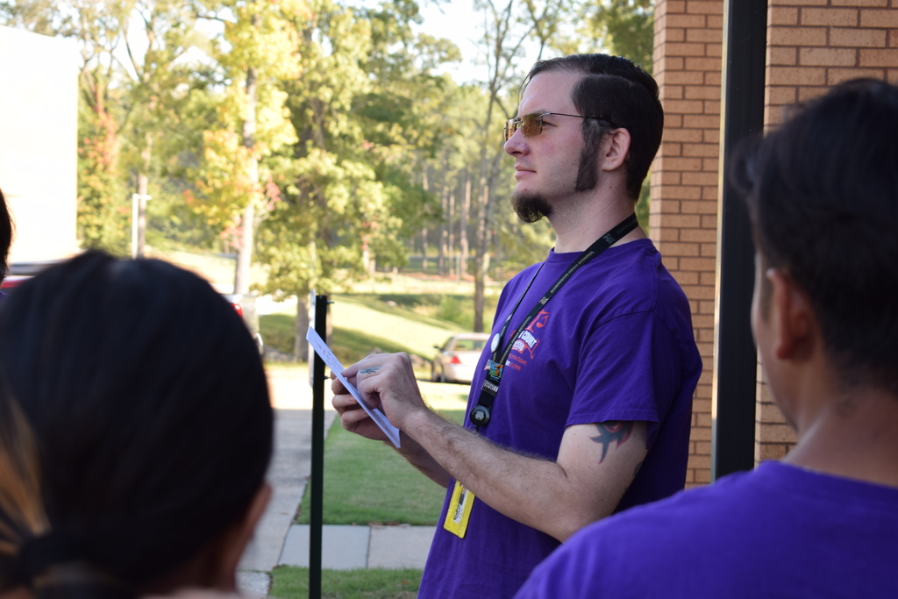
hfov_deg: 24.6
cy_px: 300
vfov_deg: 16.6
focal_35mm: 82
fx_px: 2058
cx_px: 449
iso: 100
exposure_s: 1/50
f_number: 5.6
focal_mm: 55
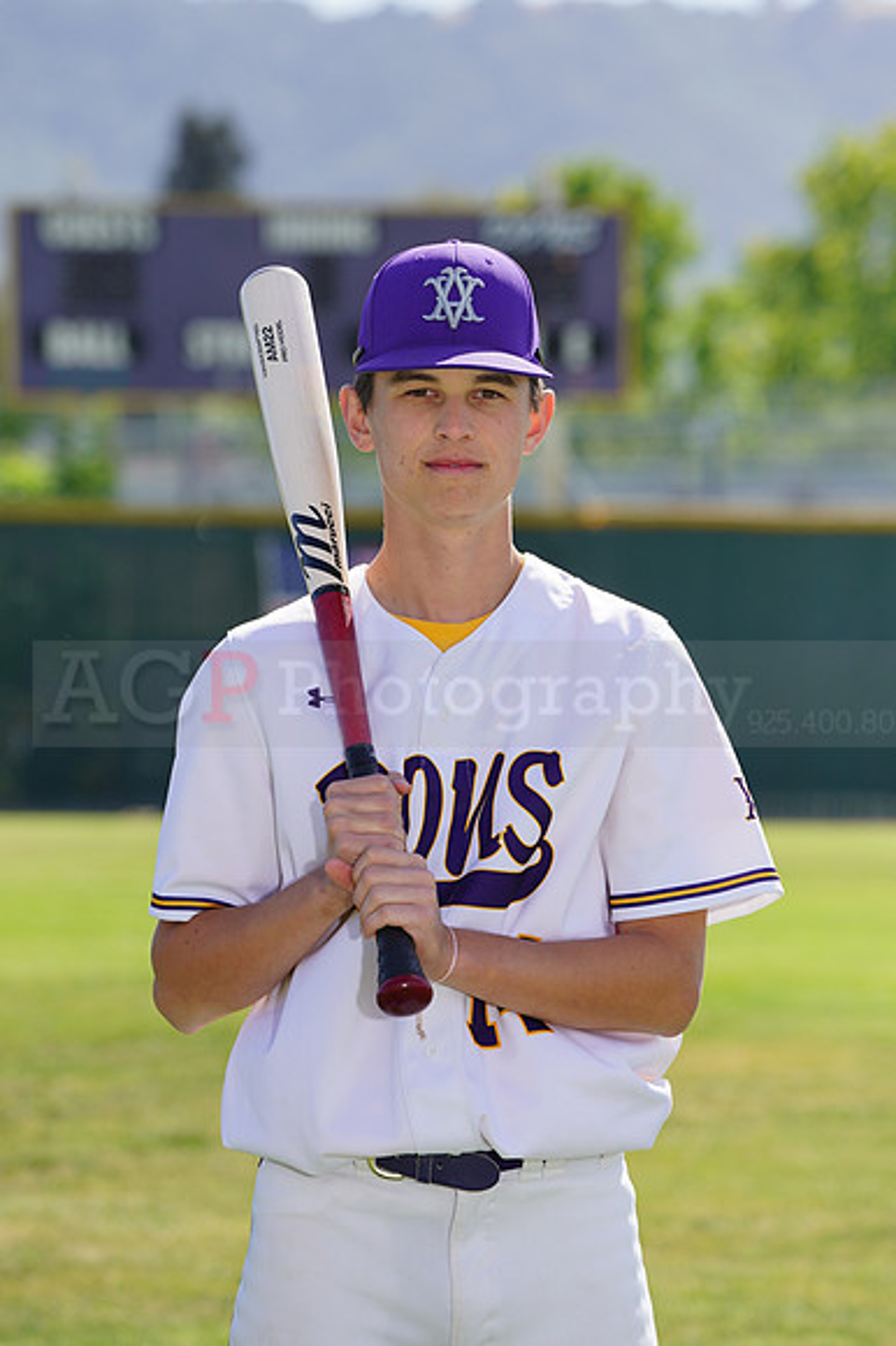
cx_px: 448
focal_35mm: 232
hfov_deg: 5.9
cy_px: 673
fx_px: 8671
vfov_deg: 8.9
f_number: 8
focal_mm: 232
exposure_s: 1/250
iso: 100
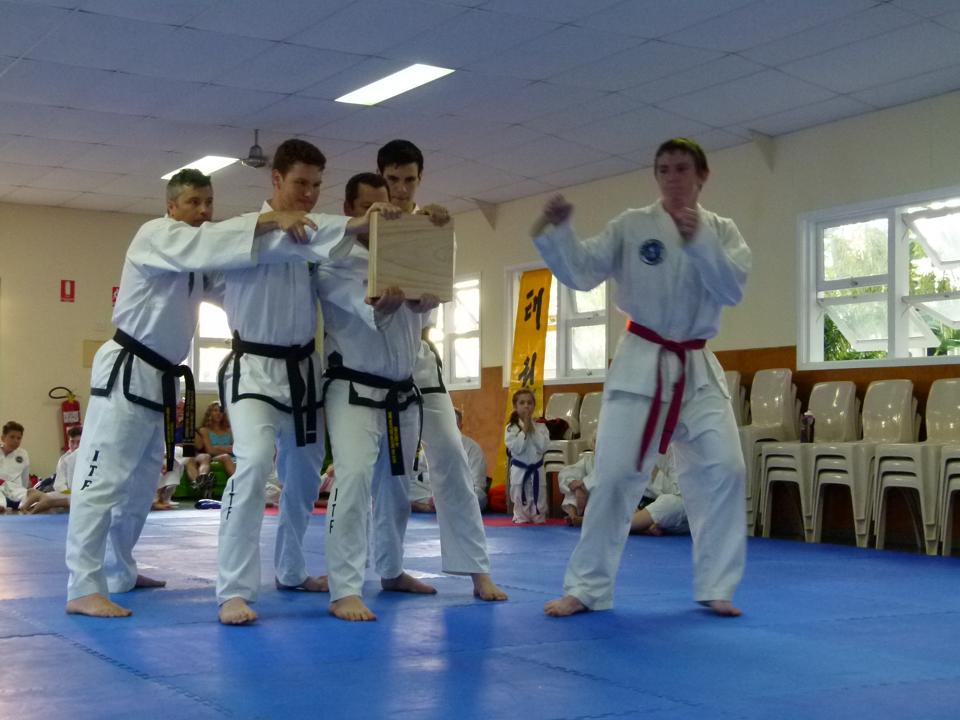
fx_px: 1442
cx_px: 479
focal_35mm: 52
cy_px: 362
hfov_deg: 36.8
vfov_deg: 28.0
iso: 400
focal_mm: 9.2
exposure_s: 1/40
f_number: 3.2
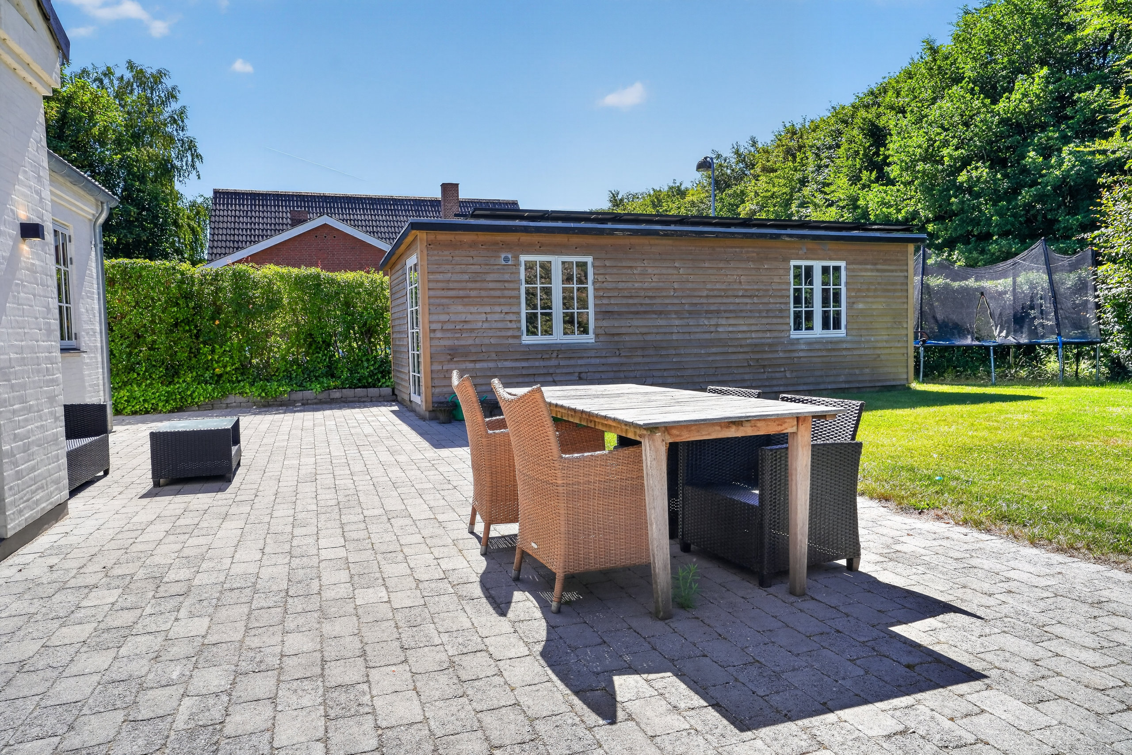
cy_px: 378
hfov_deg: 76.1
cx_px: 566
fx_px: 723
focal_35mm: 23
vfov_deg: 55.1
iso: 400
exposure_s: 1/200
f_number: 8
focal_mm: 23
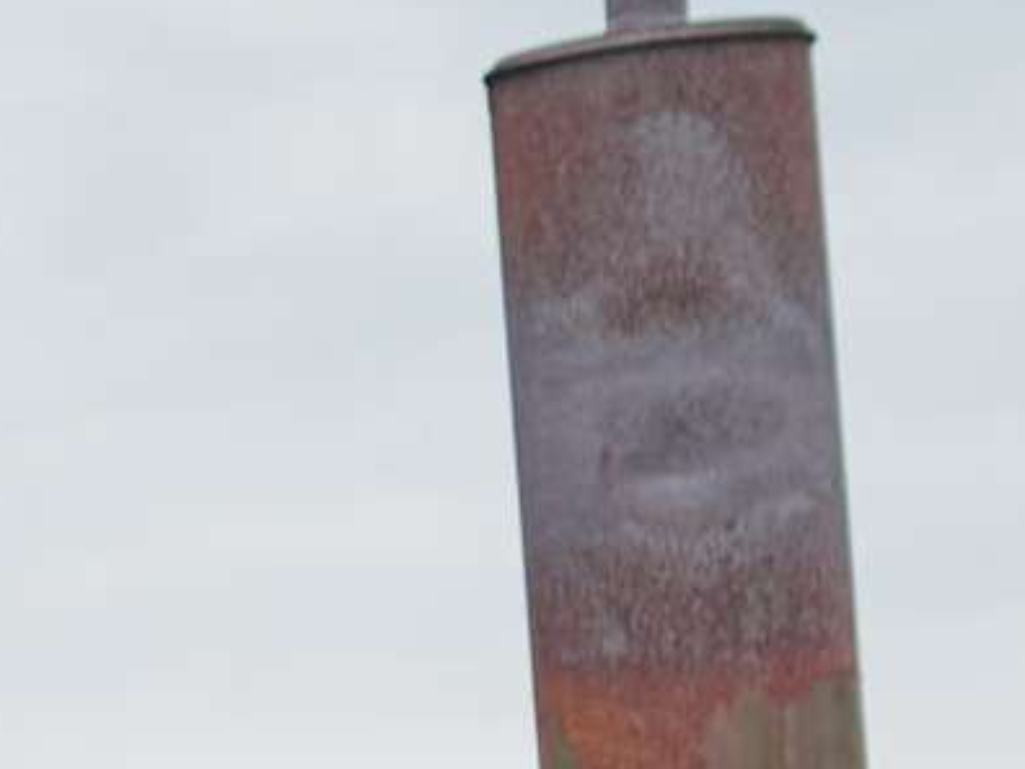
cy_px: 1482
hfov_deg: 7.2
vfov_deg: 5.6
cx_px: -1385
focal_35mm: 261
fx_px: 7728
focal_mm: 35
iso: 200
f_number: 2
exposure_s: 1/1600
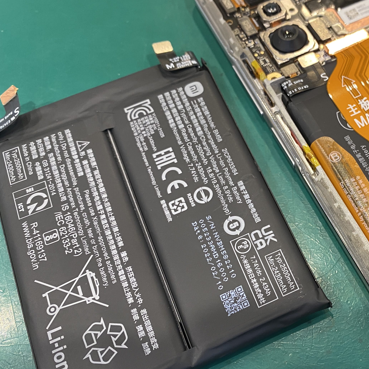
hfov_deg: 35.5
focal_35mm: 45
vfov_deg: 37.5
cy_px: 214
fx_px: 543
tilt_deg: -62.4
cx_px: 327
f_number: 1.8
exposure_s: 1/50
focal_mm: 4.25
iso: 125
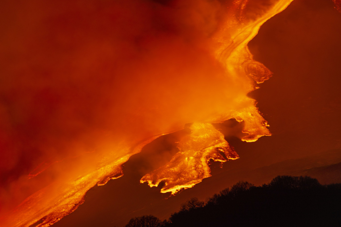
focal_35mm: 600
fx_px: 5685
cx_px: 170
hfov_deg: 3.4
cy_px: 114
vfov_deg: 2.3
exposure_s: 1/1.67
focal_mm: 600
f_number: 6.3
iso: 100
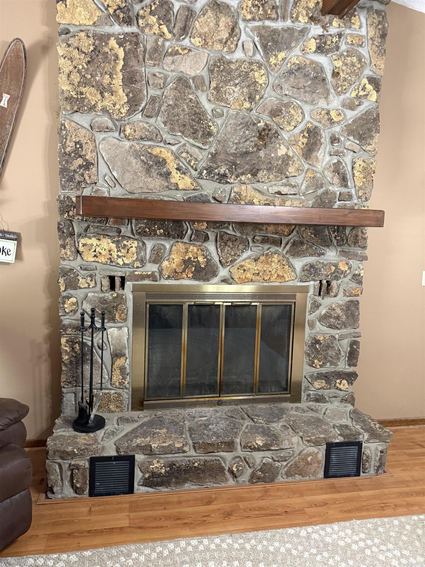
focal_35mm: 24
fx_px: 393
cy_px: 284
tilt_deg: -6.9
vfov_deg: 71.6
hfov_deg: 56.8
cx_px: 212
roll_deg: -3.3
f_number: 1.78
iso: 640
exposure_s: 1/60
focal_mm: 6.76
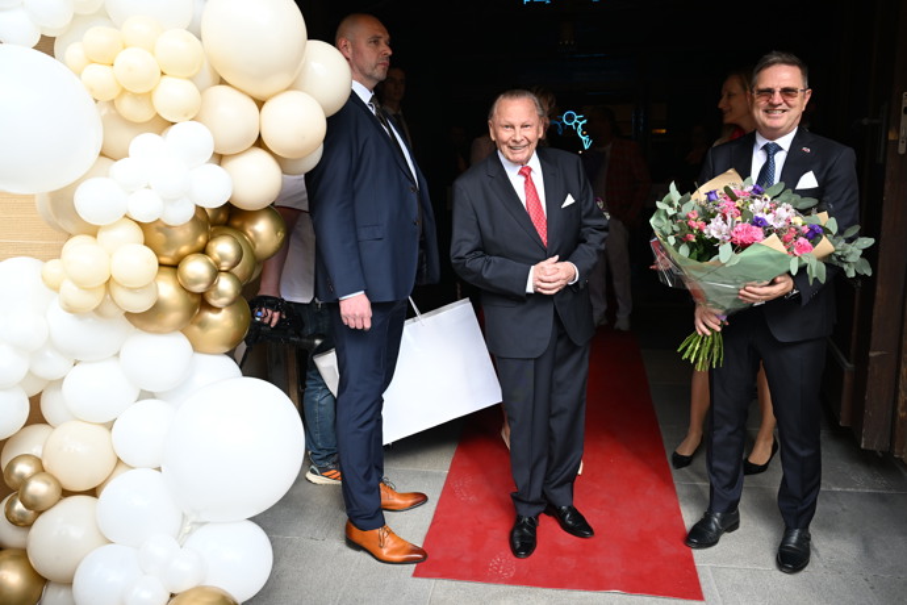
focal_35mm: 29
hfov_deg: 63.7
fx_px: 731
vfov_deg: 45.0
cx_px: 454
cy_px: 302
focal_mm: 29
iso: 800
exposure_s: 1/400
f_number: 5.6
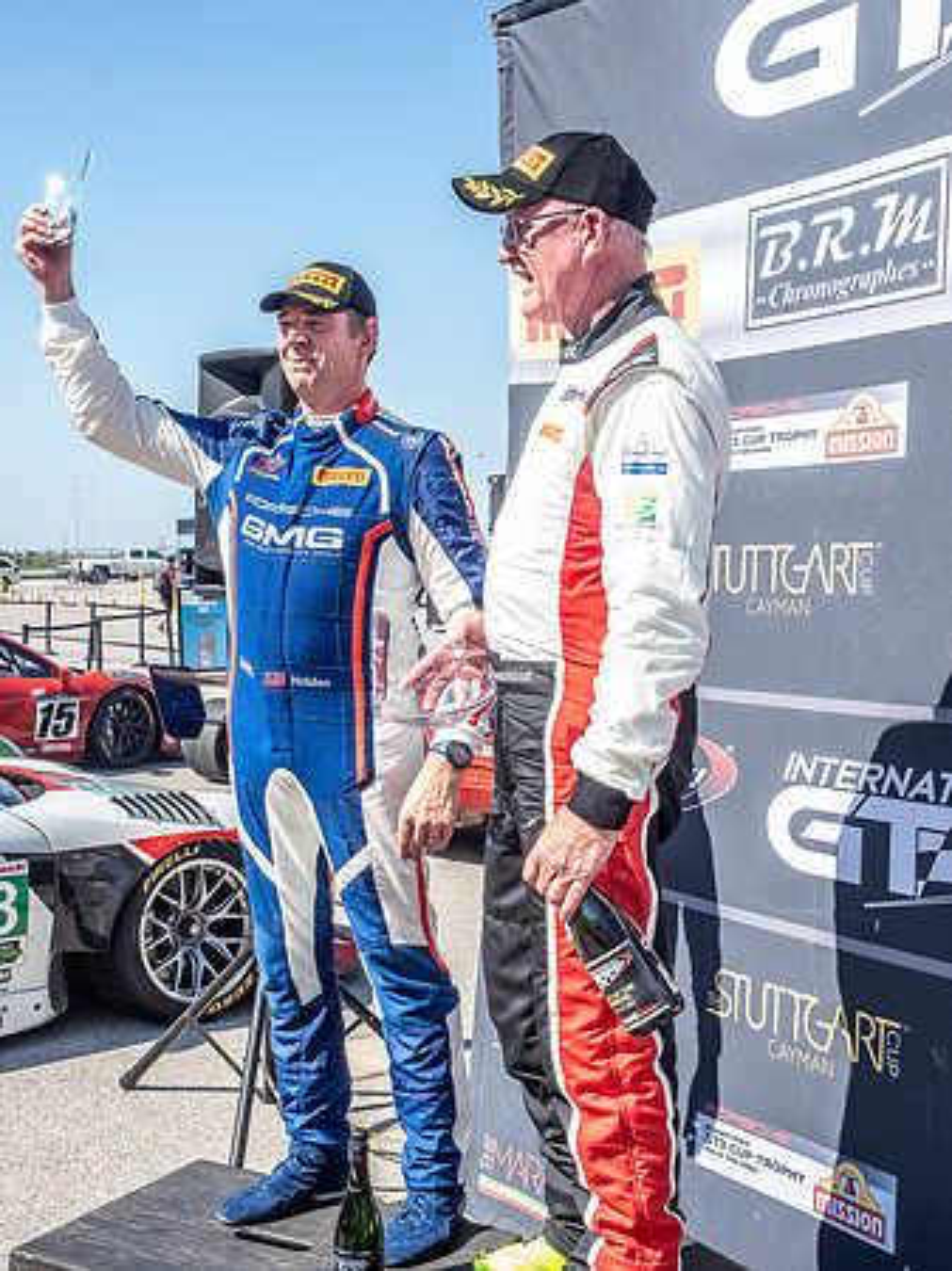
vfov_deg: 43.0
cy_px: 636
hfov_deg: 32.8
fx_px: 1615
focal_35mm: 44
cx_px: 476
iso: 64
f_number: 7.1
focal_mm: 22
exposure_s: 1/125
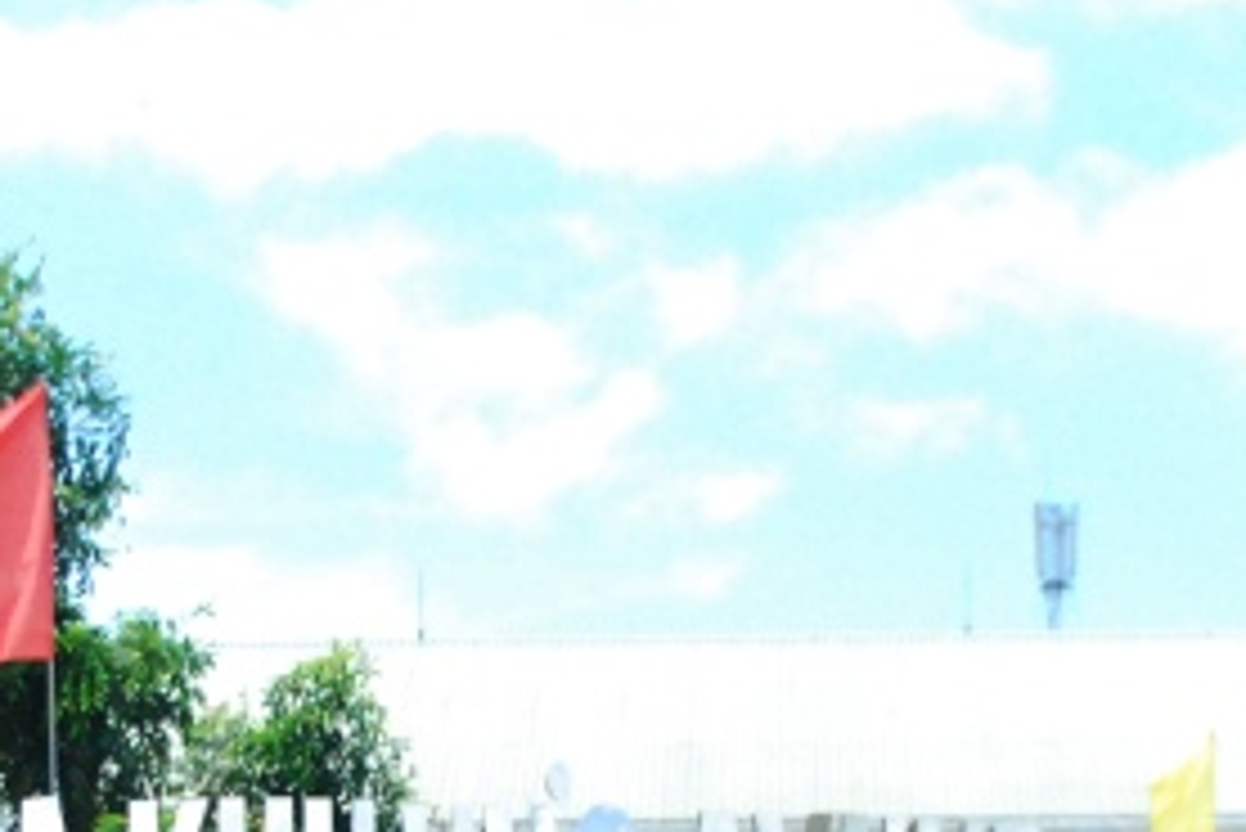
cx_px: 630
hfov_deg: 13.2
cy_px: 1142
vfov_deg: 8.7
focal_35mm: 155
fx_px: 5367
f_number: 4.5
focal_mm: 28
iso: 1600
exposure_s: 1/4000
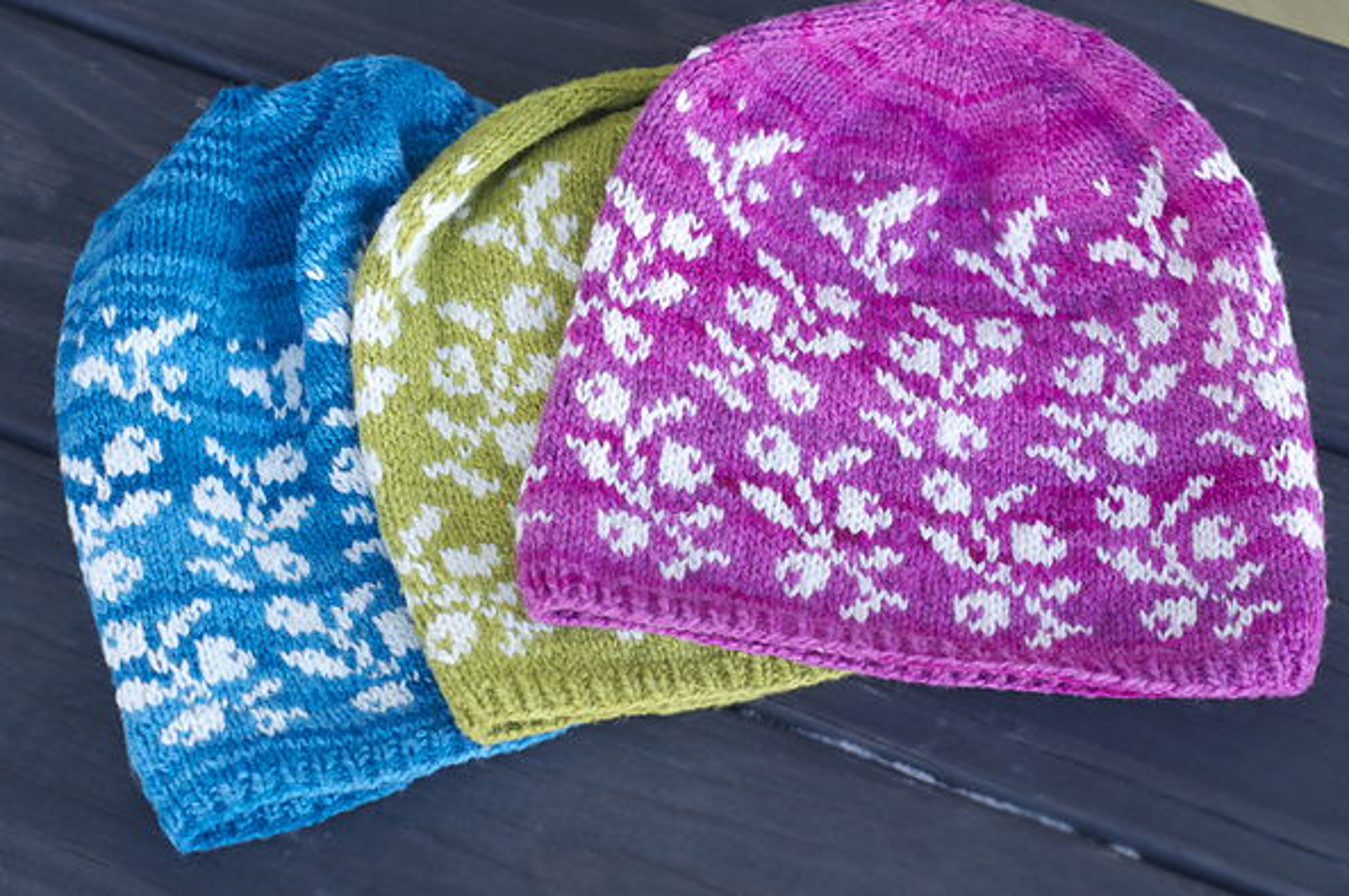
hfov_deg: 25.1
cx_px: 710
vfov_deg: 16.8
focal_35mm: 81
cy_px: 445
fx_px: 3032
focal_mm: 50
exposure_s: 1/160
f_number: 4
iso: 400
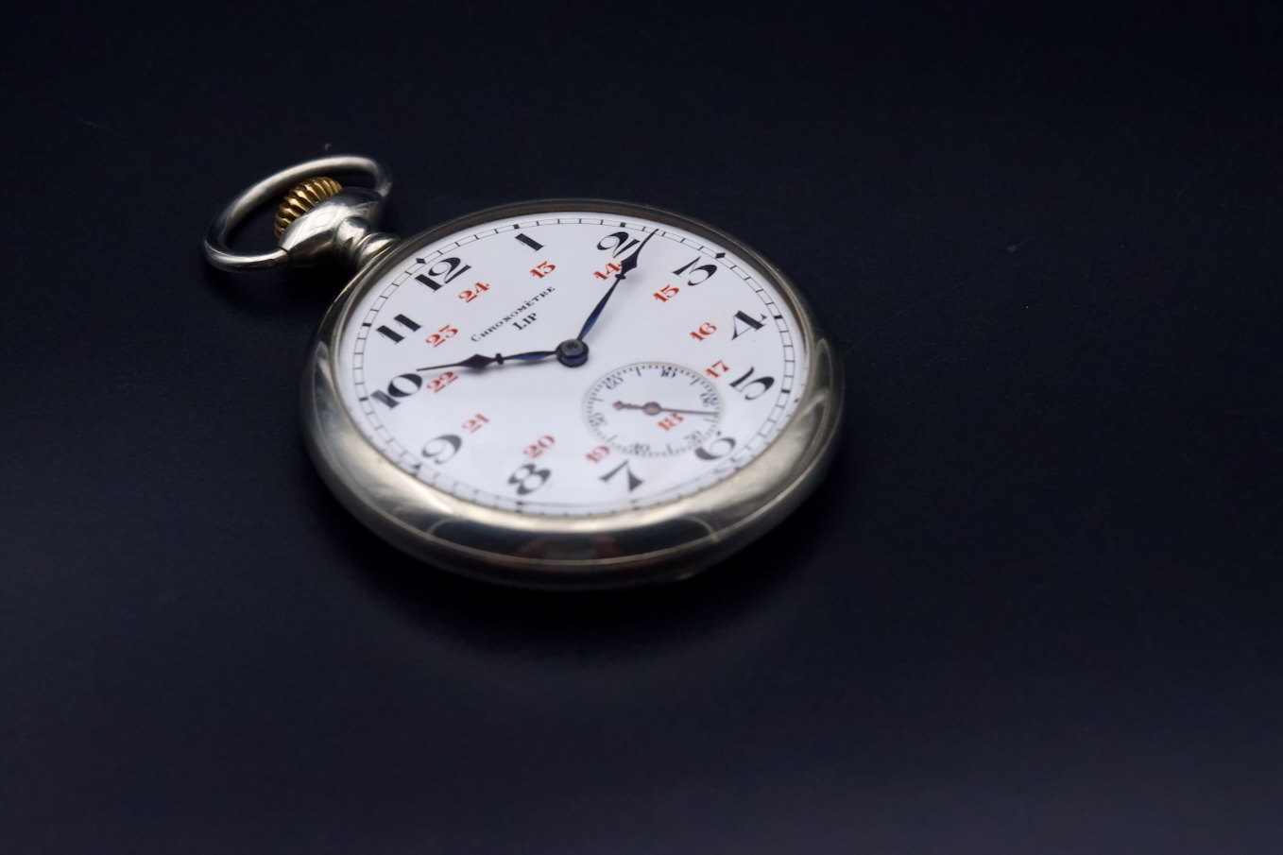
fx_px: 2957
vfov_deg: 16.5
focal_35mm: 83
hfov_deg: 24.5
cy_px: 428
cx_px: 642
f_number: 8
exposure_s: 1/4000
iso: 6400
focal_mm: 55
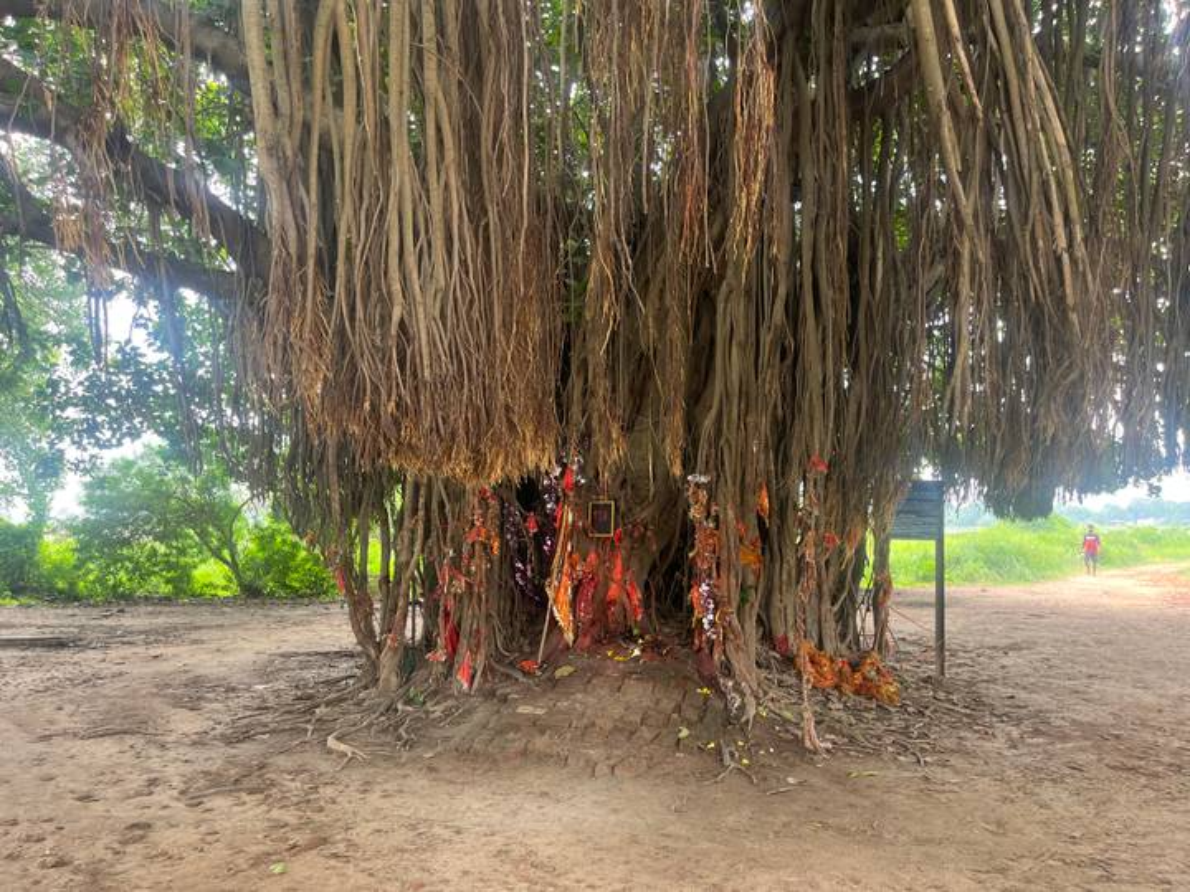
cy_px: 446
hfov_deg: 67.3
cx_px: 595
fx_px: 894
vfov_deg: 53.1
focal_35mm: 26
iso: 100
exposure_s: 1/121
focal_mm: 5.1
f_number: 1.6
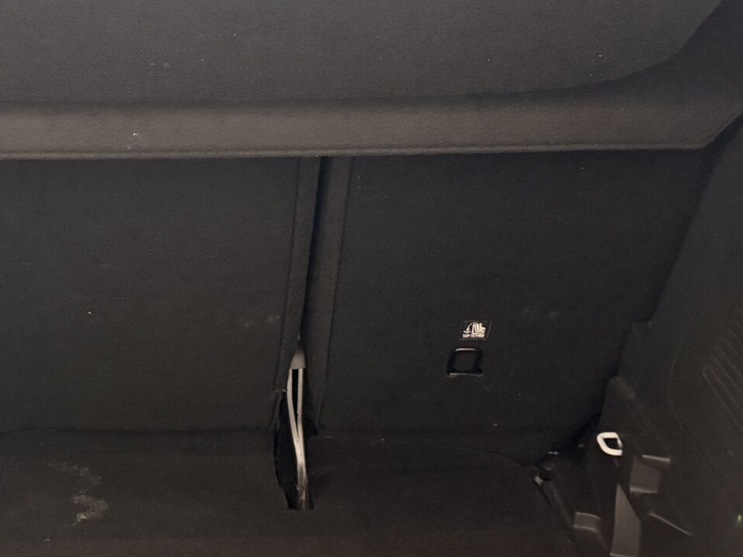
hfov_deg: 29.5
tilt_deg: -27.3
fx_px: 1374
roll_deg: +1.2
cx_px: 143
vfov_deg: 22.9
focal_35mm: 64
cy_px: 336
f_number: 1.78
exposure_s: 1/50
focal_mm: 6.76
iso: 640
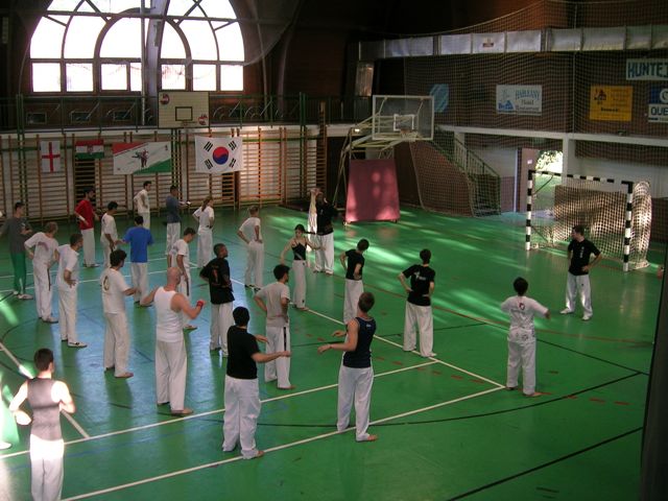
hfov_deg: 42.9
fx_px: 849
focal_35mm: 44
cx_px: 334
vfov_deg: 32.9
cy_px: 250
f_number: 3
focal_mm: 6.7
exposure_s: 1/30
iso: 58
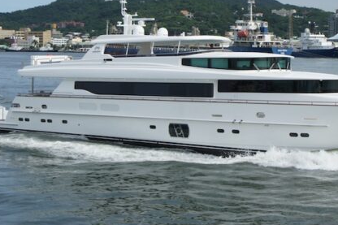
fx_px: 779
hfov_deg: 24.4
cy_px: 54
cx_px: 215
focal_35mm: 83
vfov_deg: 16.4
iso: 200
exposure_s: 1/640
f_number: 9
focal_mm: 30
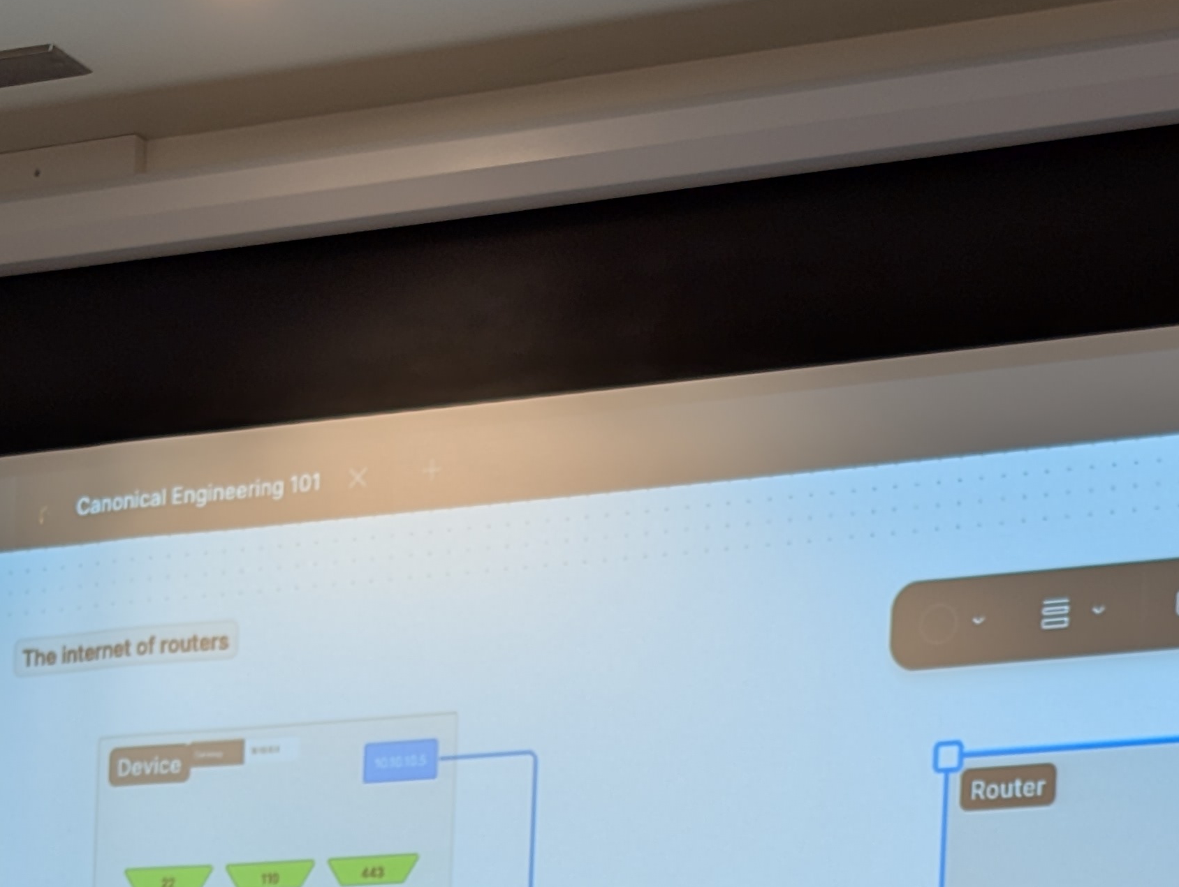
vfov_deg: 11.9
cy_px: 1526
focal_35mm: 116
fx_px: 3957
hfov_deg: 16.9
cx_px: 703
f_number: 1.68
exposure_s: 1/40
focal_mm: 6.9
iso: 23
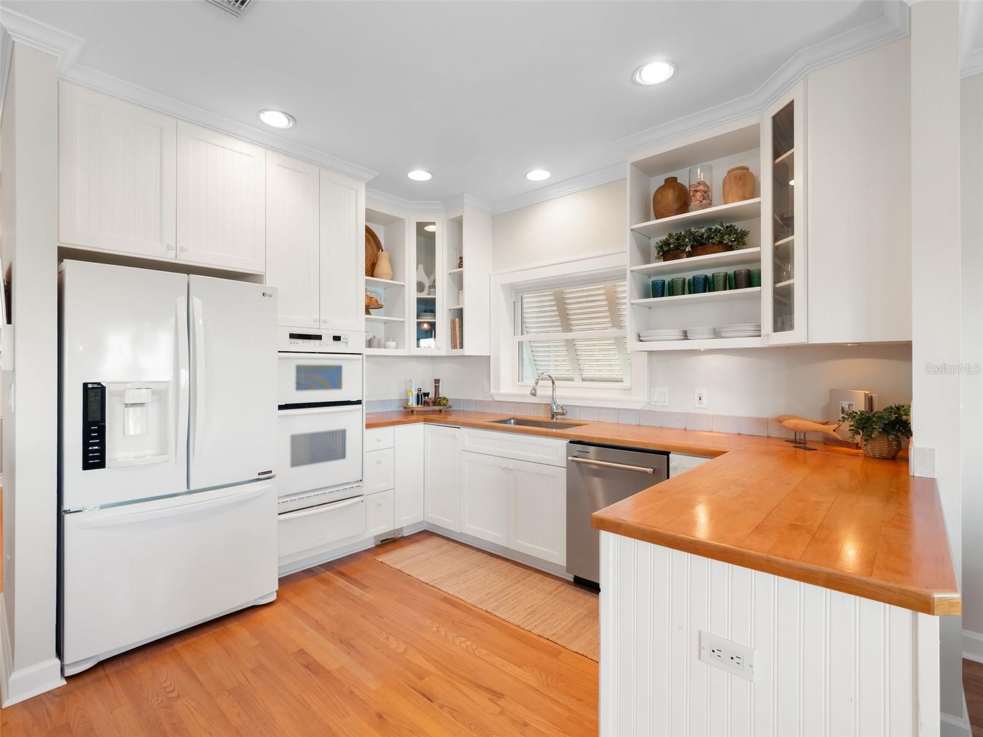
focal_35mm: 16
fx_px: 454
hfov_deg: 94.5
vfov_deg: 78.1
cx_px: 492
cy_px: 368
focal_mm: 8
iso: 200
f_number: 7.1
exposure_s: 1/4
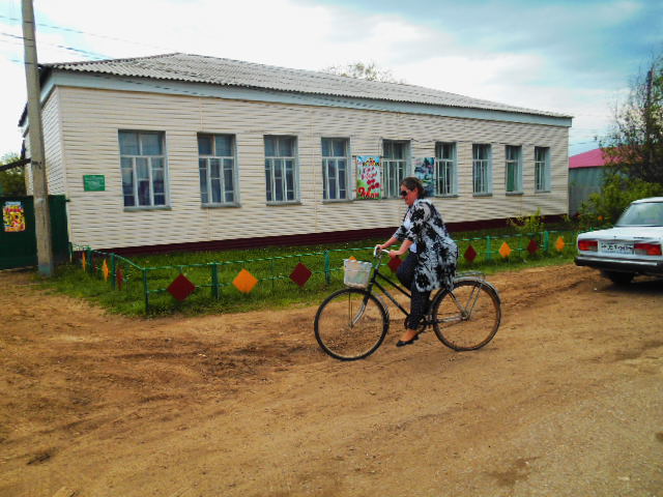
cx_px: 332
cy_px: 248
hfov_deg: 67.3
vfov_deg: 53.1
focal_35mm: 26
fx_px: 498
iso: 80
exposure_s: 1/500
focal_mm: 4.7
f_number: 3.4
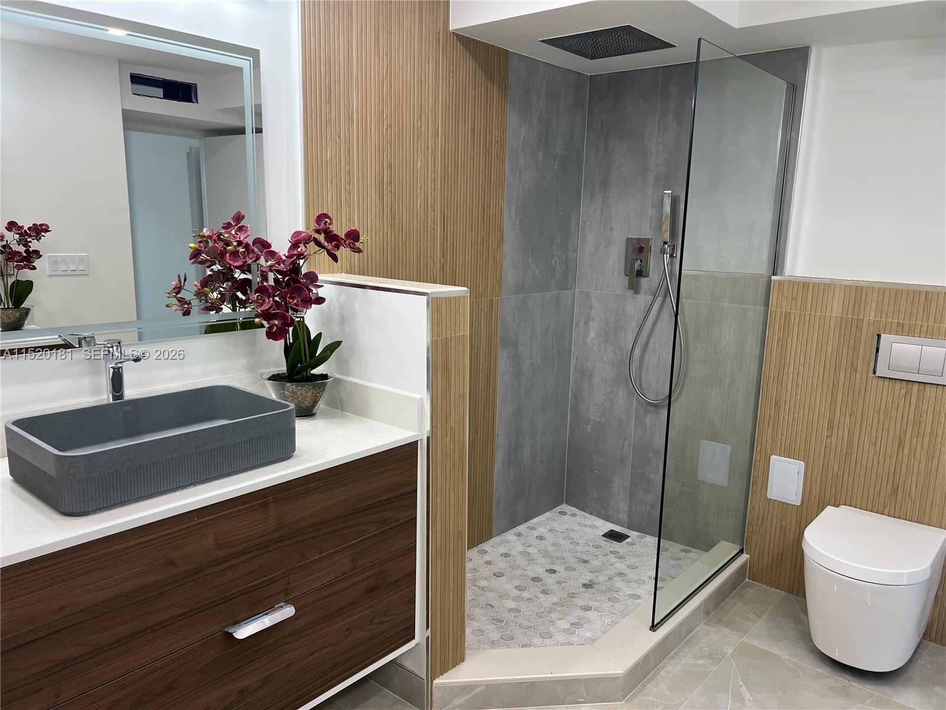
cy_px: 355
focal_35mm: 26
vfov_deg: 53.1
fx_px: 711
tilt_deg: -11.1
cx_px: 473
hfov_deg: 67.3
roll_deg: -1.6
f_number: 1.5
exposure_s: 1/120
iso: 64
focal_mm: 5.7
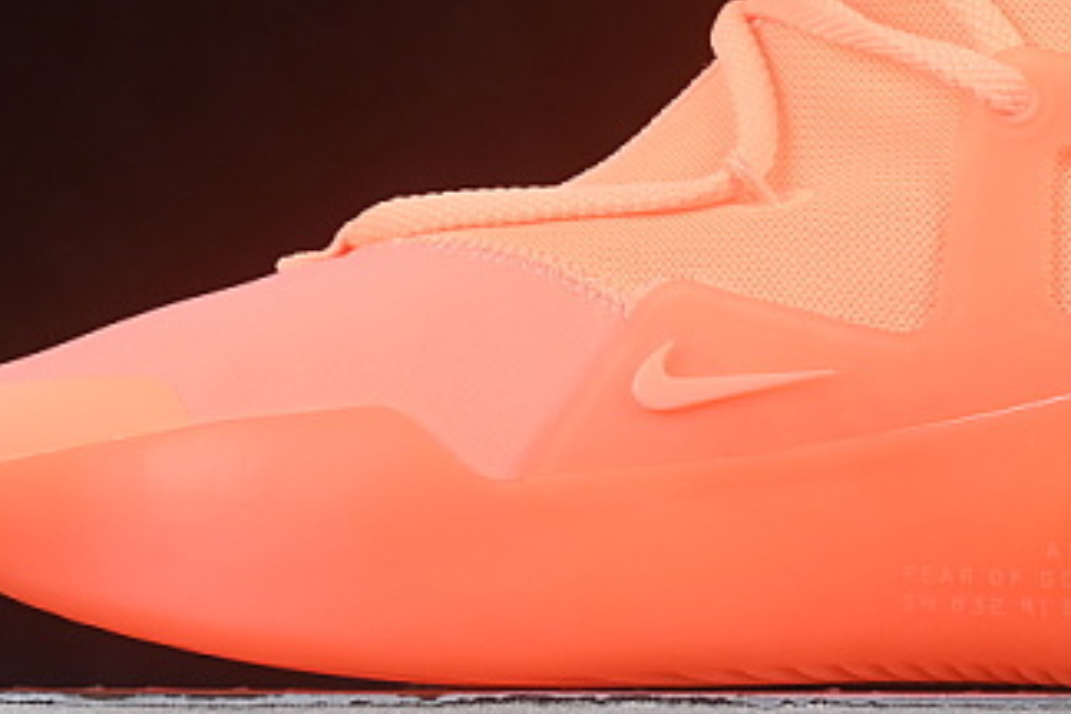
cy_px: 150
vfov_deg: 7.4
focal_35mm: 185
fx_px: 5503
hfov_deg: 11.1
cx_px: 823
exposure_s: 1/80
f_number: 8
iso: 160
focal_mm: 50
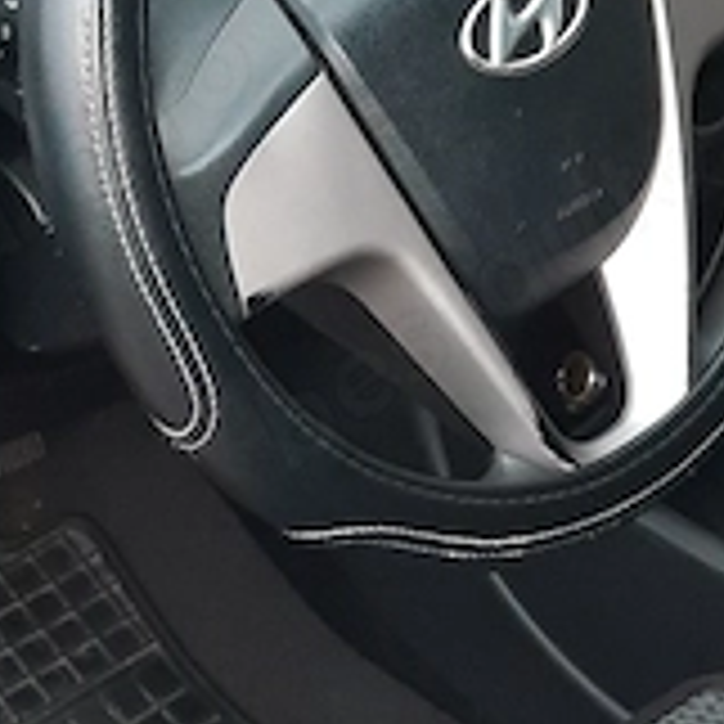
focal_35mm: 110
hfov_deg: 15.8
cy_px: 405
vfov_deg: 15.8
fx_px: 2603
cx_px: 310
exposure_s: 1/33
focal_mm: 4.6
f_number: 2
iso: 320
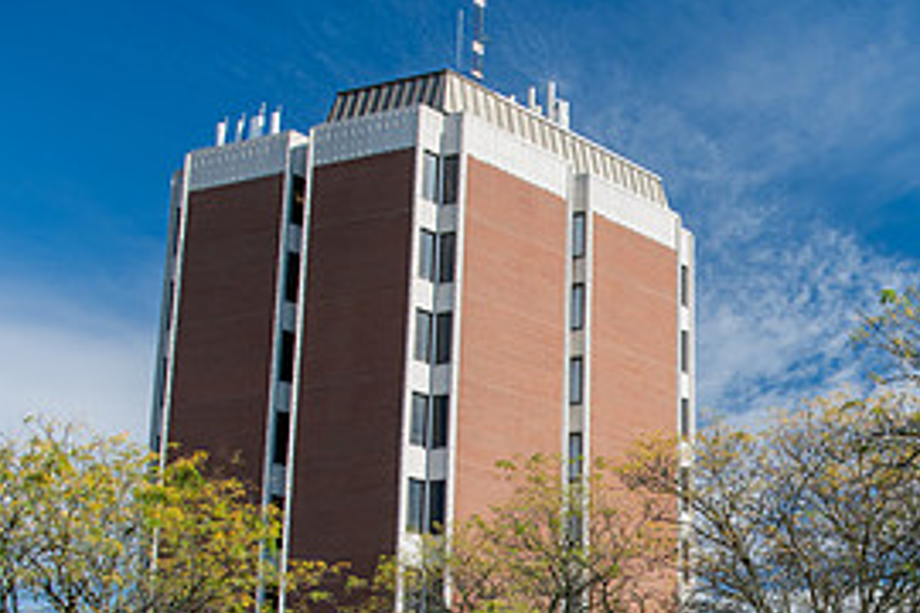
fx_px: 1099
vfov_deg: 28.7
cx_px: 848
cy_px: 649
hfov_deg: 41.4
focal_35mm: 43
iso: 500
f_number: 7.1
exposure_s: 1/320
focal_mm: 20
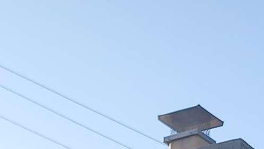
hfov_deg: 12.6
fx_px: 1134
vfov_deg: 6.2
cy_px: 598
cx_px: 400
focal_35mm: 162
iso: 16
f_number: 1.8
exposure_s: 1/297
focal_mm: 6.7
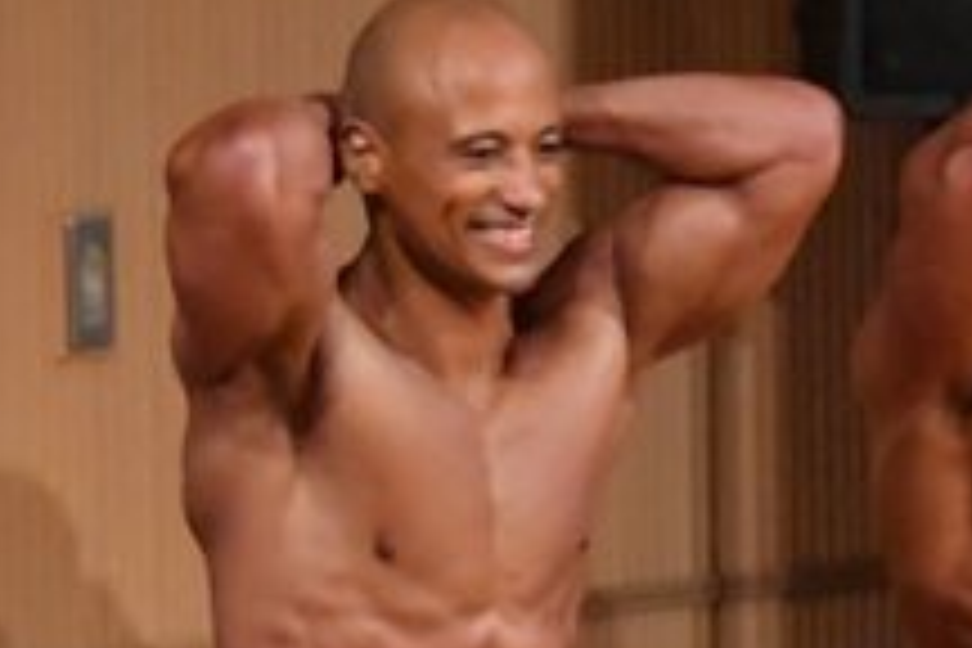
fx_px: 27565
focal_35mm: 1021
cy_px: 1066
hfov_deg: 2.0
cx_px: -380
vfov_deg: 1.3
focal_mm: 190
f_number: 5.6
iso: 10000
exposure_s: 1/400
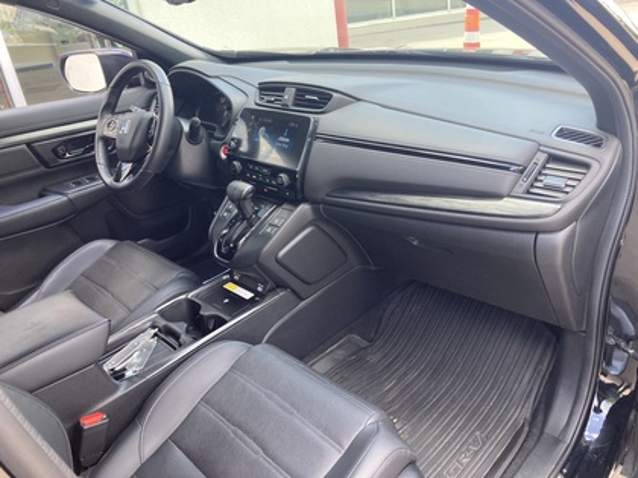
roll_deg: +7.1
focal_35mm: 28
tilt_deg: -26.0
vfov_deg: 49.7
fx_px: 516
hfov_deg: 63.4
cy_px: 239
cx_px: 319
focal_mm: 3.99
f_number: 1.8
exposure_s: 1/113
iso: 80
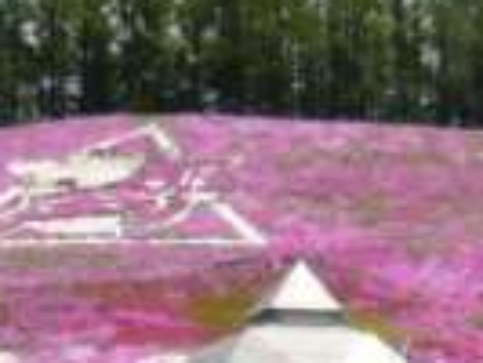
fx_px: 2081
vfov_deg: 9.7
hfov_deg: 13.2
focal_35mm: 149
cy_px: 563
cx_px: 276
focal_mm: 5.5
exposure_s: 1/200
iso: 100
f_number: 8
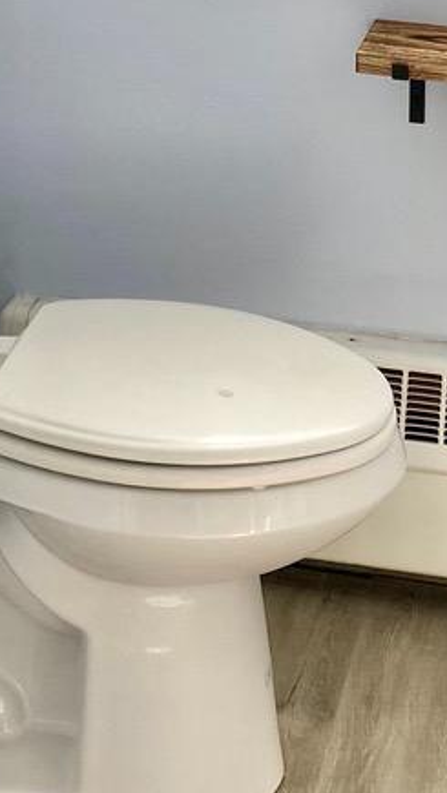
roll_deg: -1.1
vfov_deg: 18.9
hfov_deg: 12.1
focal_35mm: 100
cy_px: -388
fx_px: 2105
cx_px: 204
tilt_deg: -5.7
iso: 32
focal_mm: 4.25
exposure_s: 1/120
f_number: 1.8
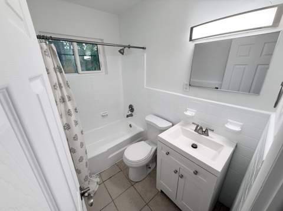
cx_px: 142
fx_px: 114
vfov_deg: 85.6
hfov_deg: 102.1
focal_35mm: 14
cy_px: 106
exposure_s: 1/120
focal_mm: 2.22
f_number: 2.2
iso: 125
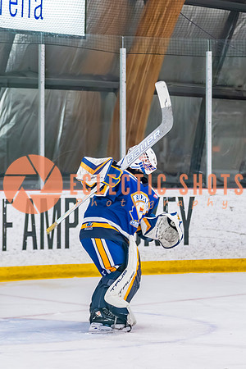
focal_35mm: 199
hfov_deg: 6.9
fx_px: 2038
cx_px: 160
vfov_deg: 10.3
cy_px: 238
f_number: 2.8
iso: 2000
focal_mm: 102
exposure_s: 1/640
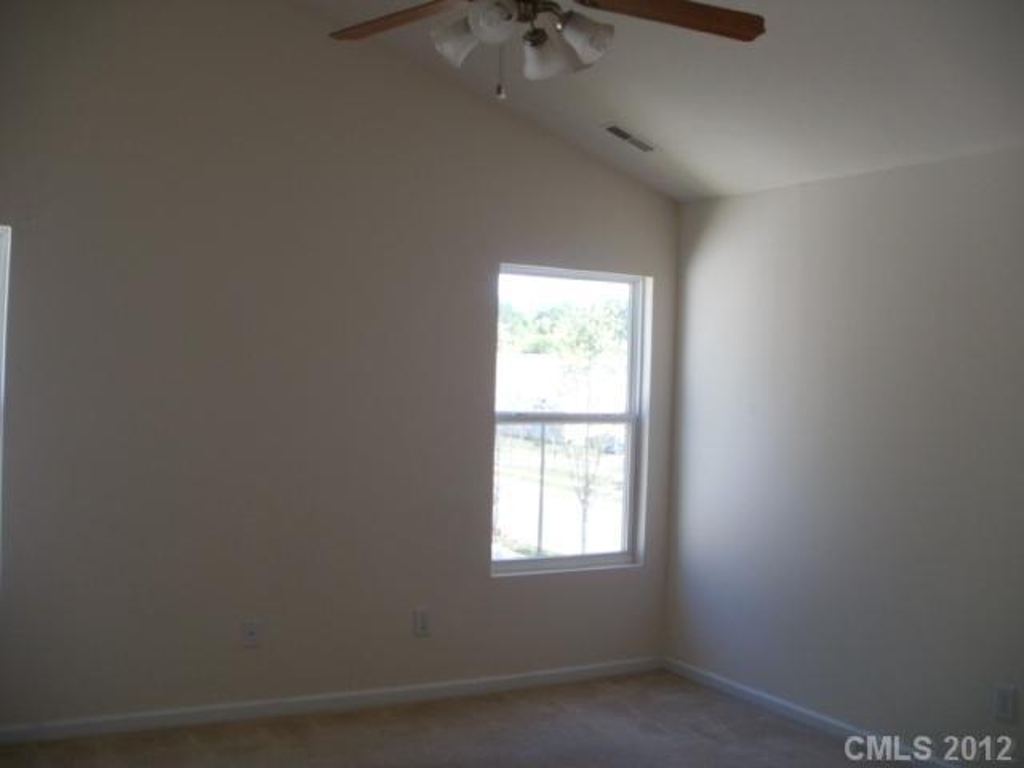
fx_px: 1065
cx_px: 512
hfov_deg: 51.4
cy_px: 384
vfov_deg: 39.7
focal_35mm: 36
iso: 100
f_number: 3.5
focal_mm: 6.3
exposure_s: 1/80
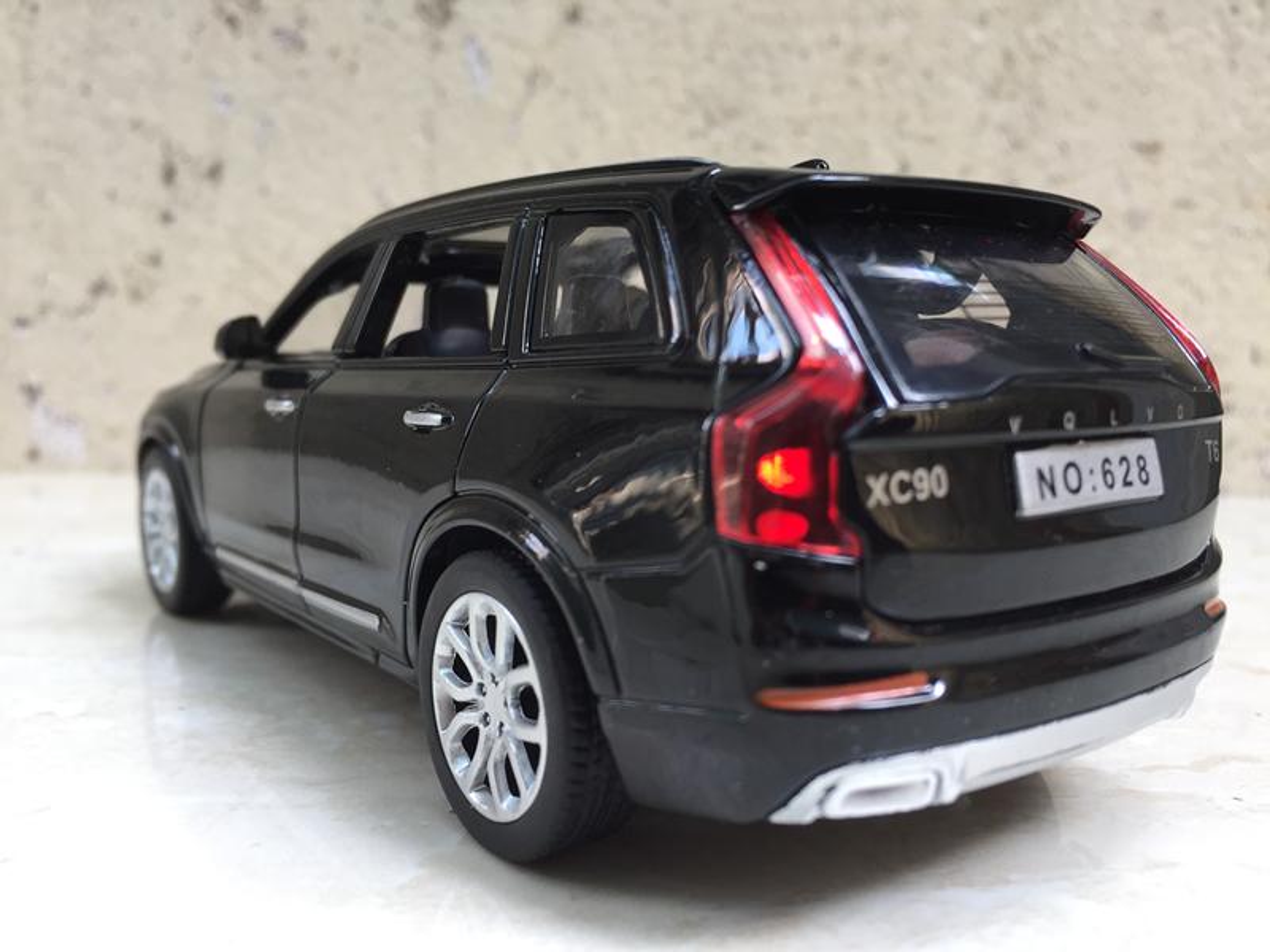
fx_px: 1064
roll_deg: -1.2
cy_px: 476
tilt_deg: -7.3
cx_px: 635
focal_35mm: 29
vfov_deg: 48.2
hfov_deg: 61.7
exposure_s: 1/100
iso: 50
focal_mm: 4.15
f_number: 2.2
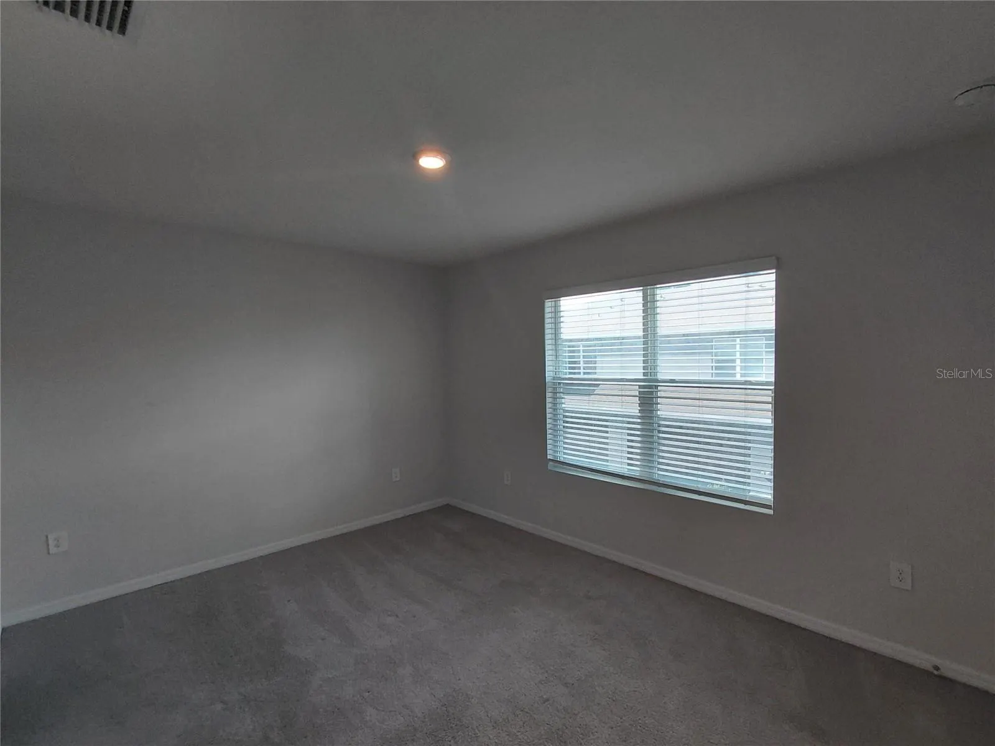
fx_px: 460
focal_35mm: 16
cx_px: 498
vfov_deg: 78.1
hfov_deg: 94.5
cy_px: 373
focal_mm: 1.64
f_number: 2.2
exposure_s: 1/120
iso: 64
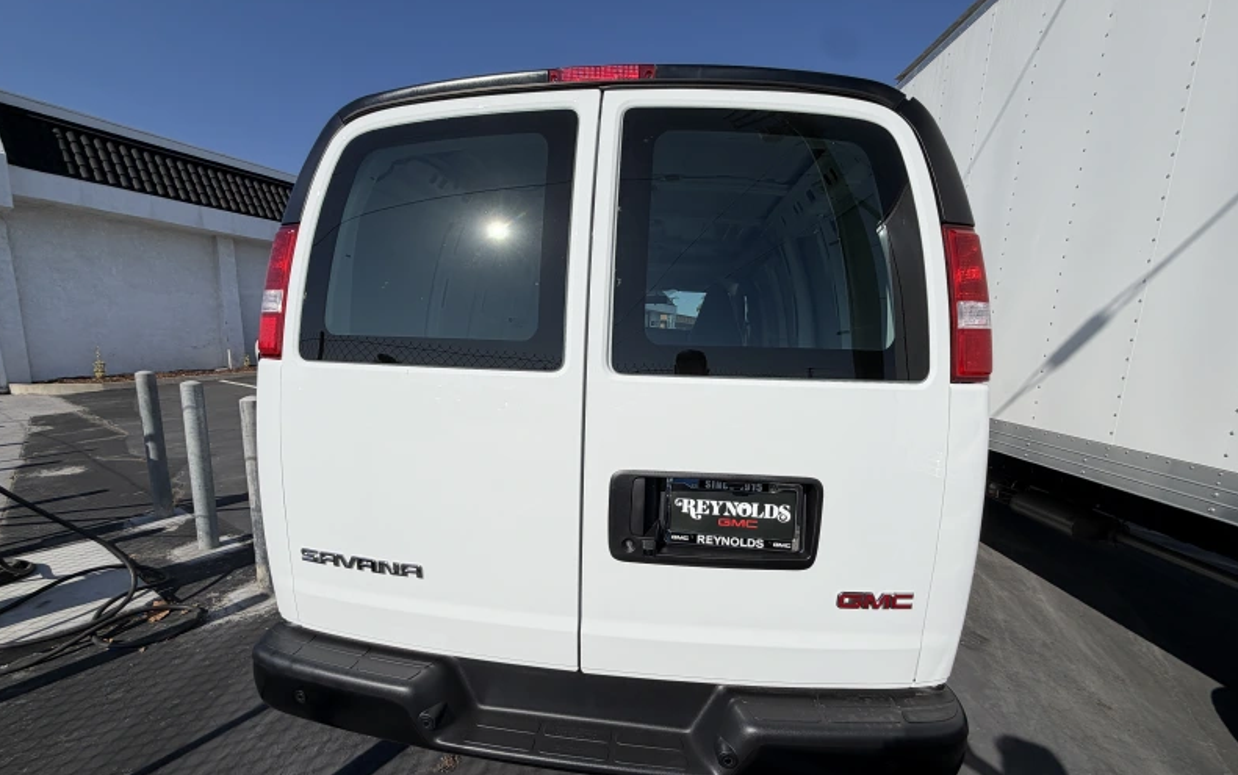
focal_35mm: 15
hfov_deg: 101.4
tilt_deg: -9.6
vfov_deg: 74.5
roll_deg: -0.9
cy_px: 435
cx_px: 617
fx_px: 506
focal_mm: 2.22
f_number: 2.2
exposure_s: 1/2024
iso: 20
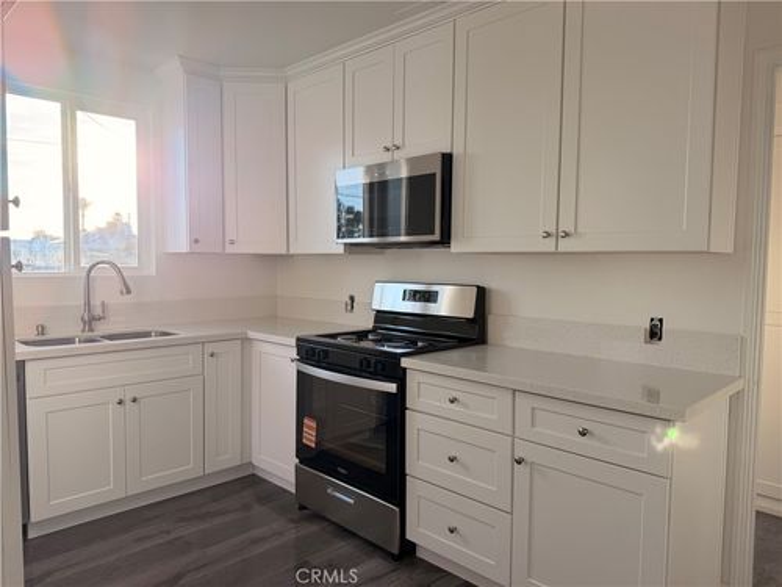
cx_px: 391
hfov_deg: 71.6
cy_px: 294
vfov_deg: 56.8
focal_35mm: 24
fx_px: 542
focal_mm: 6.76
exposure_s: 1/221
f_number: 1.78
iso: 80
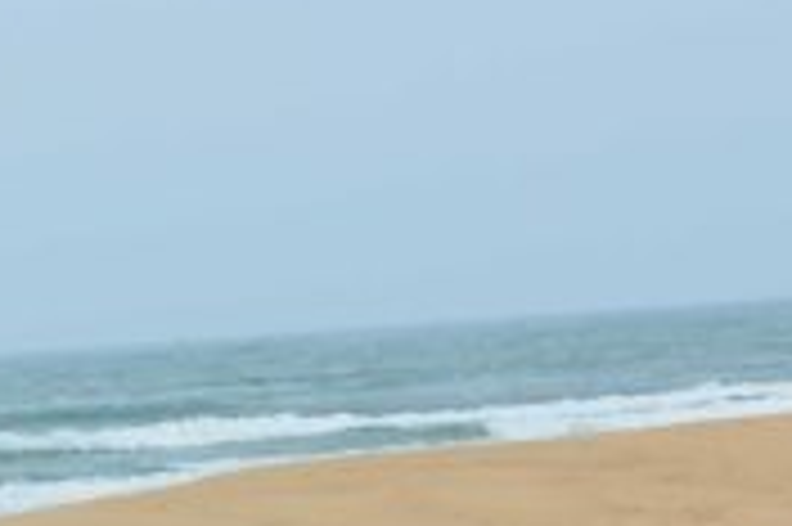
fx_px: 5759
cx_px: -122
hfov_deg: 7.8
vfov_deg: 5.1
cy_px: 1185
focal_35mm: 262
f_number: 11
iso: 100
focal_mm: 30
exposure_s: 1/125
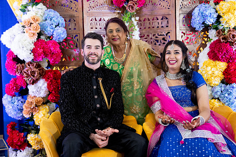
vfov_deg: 23.8
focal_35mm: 57
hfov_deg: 35.0
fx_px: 374
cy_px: 78
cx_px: 118
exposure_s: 1/125
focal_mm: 57
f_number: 2.8
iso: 1250
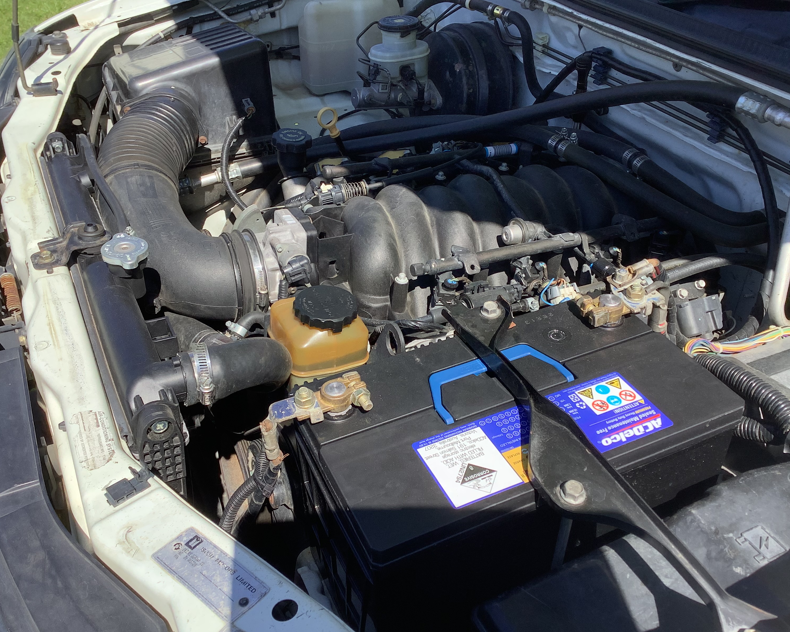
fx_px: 772
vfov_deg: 44.5
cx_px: 382
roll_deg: +0.3
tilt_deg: -34.9
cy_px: 321
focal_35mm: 33
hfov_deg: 54.2
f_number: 2.4
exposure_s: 1/599
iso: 25
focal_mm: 3.3
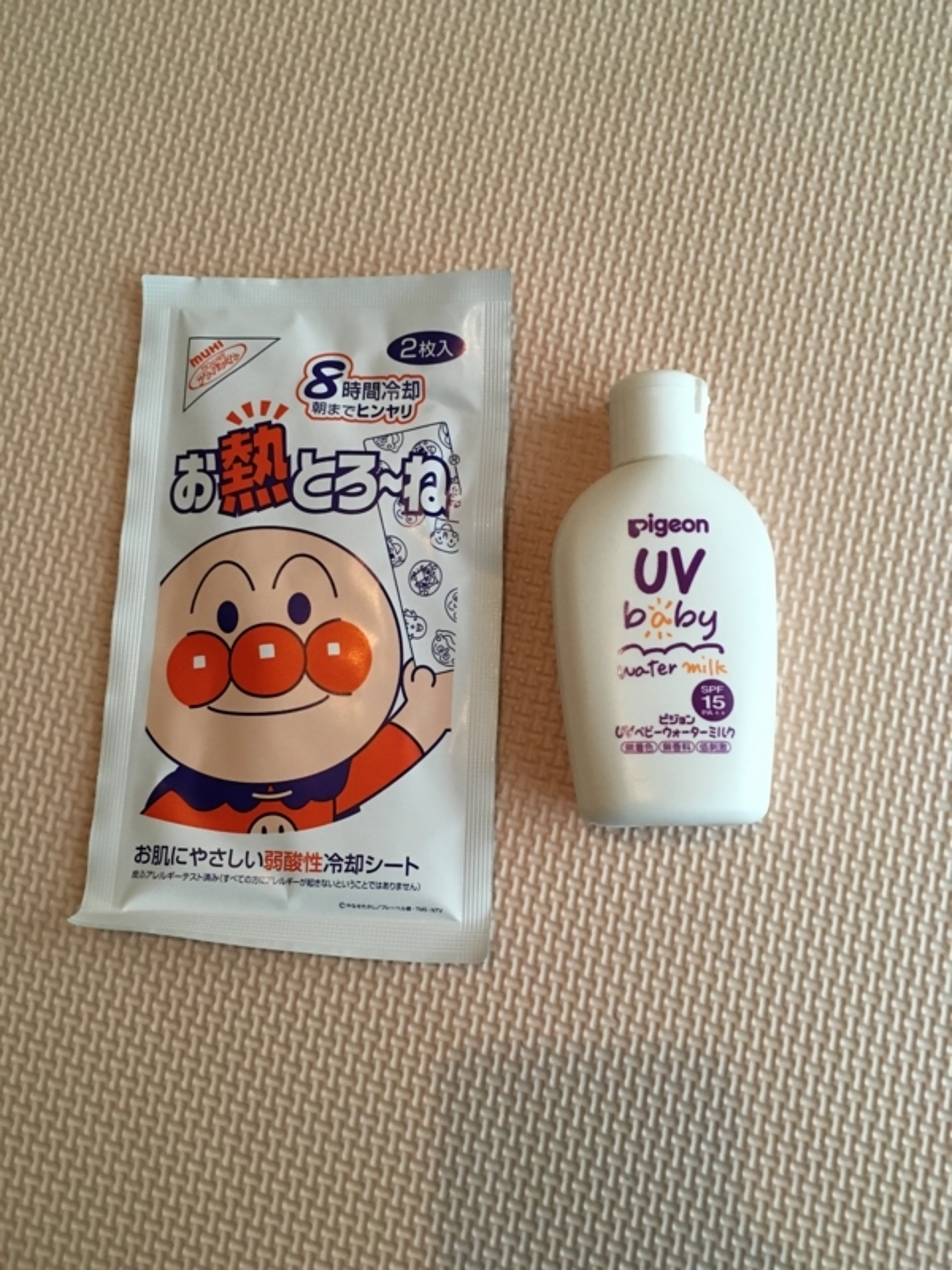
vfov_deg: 61.7
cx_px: 476
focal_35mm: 29
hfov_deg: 48.2
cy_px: 635
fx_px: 1063
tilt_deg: -81.1
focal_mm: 4.15
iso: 125
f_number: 2.2
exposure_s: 1/30
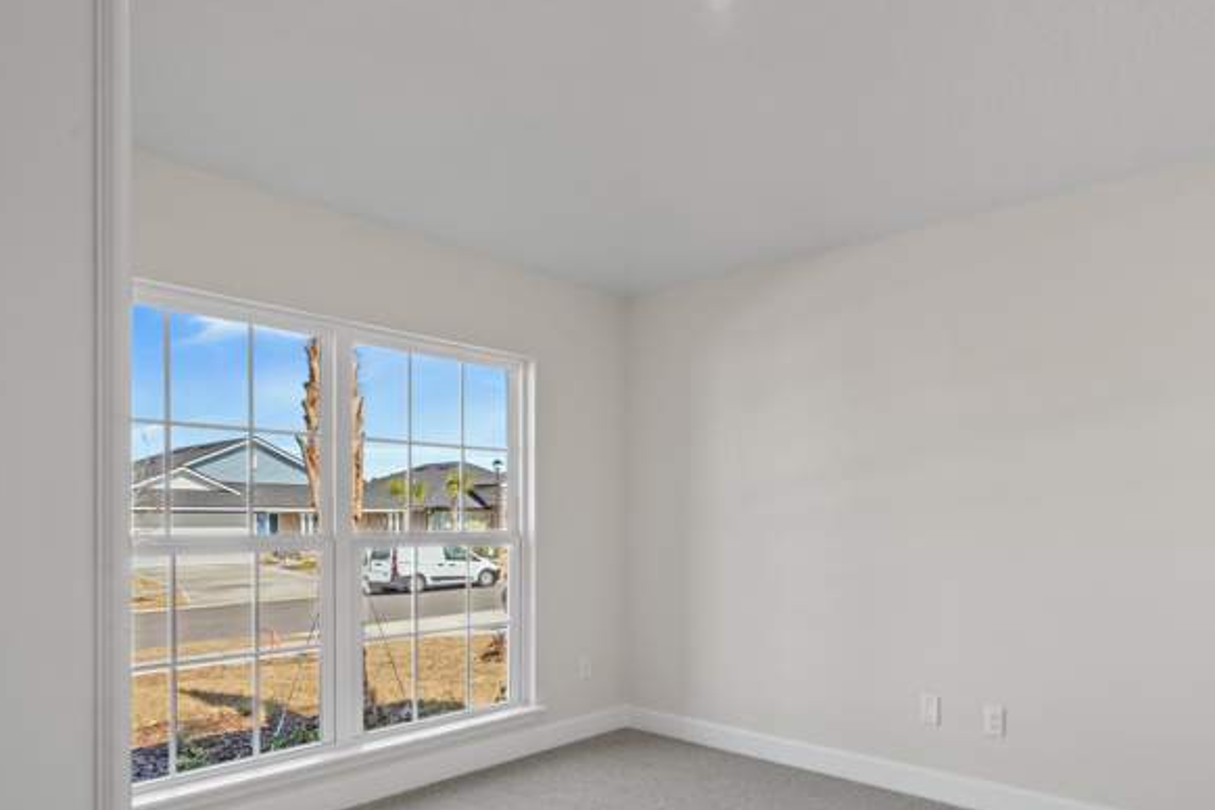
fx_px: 742
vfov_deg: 56.1
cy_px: 535
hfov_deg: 77.2
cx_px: 758
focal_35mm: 22
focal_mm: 16
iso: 100
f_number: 8
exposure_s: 1/15
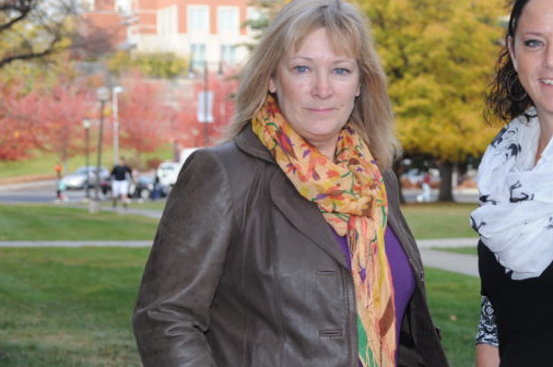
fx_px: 1442
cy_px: 181
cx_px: 419
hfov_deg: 21.5
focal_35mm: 94
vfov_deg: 14.5
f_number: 7.1
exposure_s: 1/200
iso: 320
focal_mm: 60
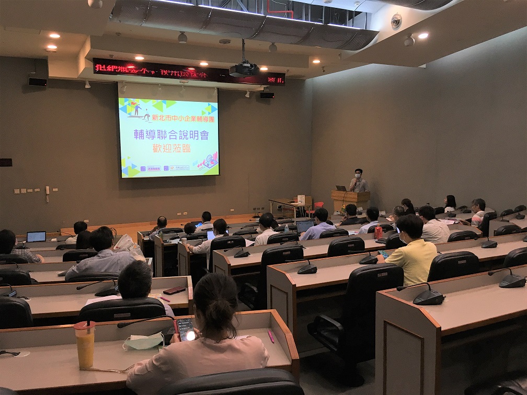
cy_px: 198
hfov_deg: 61.7
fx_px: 442
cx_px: 264
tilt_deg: -6.9
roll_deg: +0.0
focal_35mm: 29
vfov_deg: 48.2
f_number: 2.2
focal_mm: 4.15
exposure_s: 1/30
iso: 32
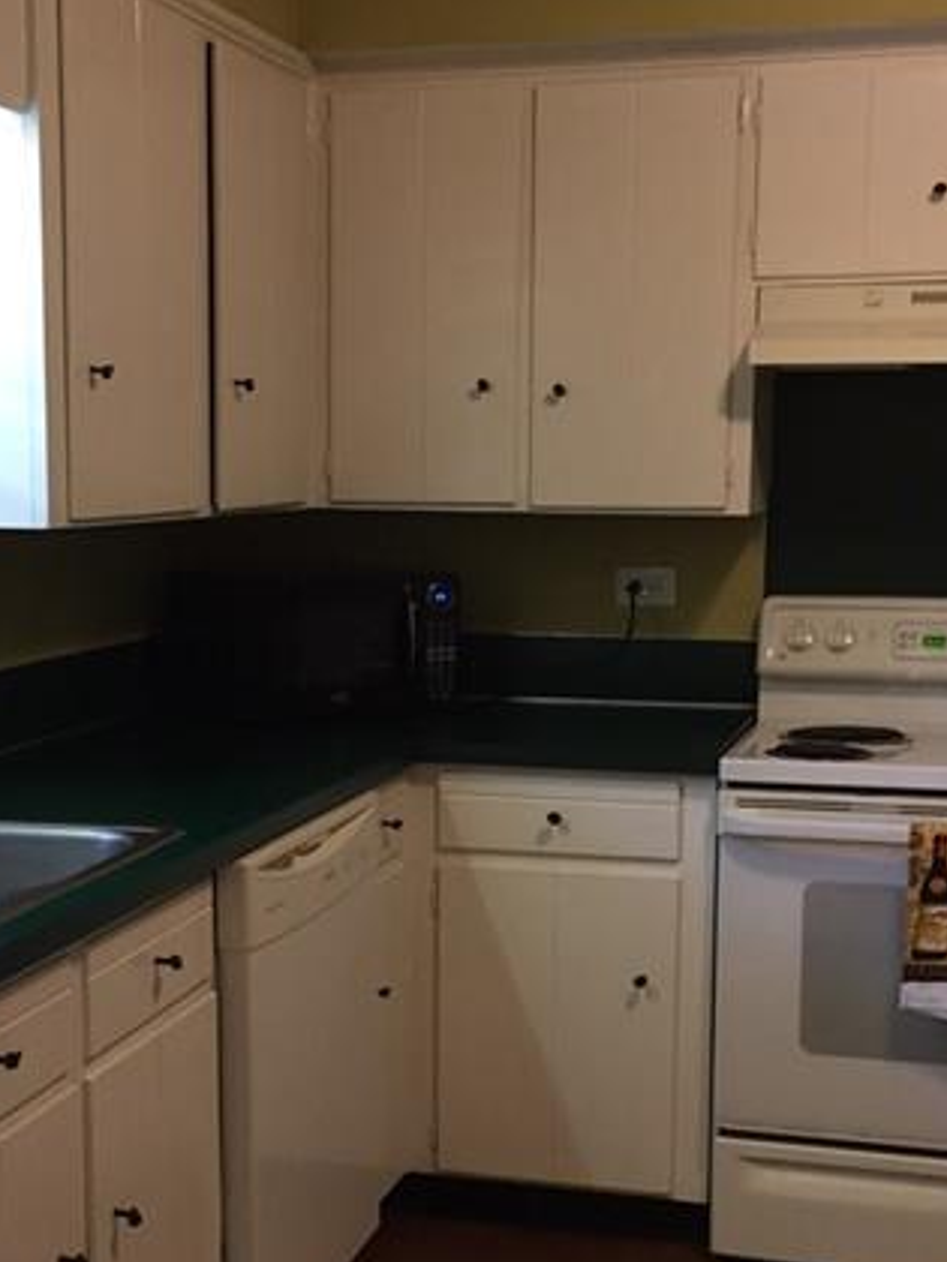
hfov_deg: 27.5
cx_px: 403
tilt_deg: -8.7
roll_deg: -0.2
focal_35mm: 53
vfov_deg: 36.0
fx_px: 1933
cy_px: 763
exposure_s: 1/30
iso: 100
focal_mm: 4.15
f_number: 2.2
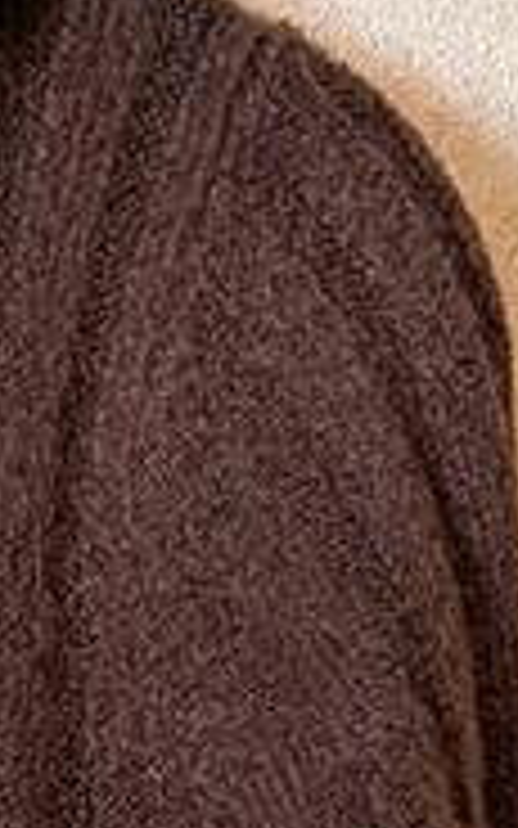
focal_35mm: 184
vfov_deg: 9.3
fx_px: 4156
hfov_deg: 6.9
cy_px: 2374
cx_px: -568
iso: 867
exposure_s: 1/120
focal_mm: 6.9
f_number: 1.68
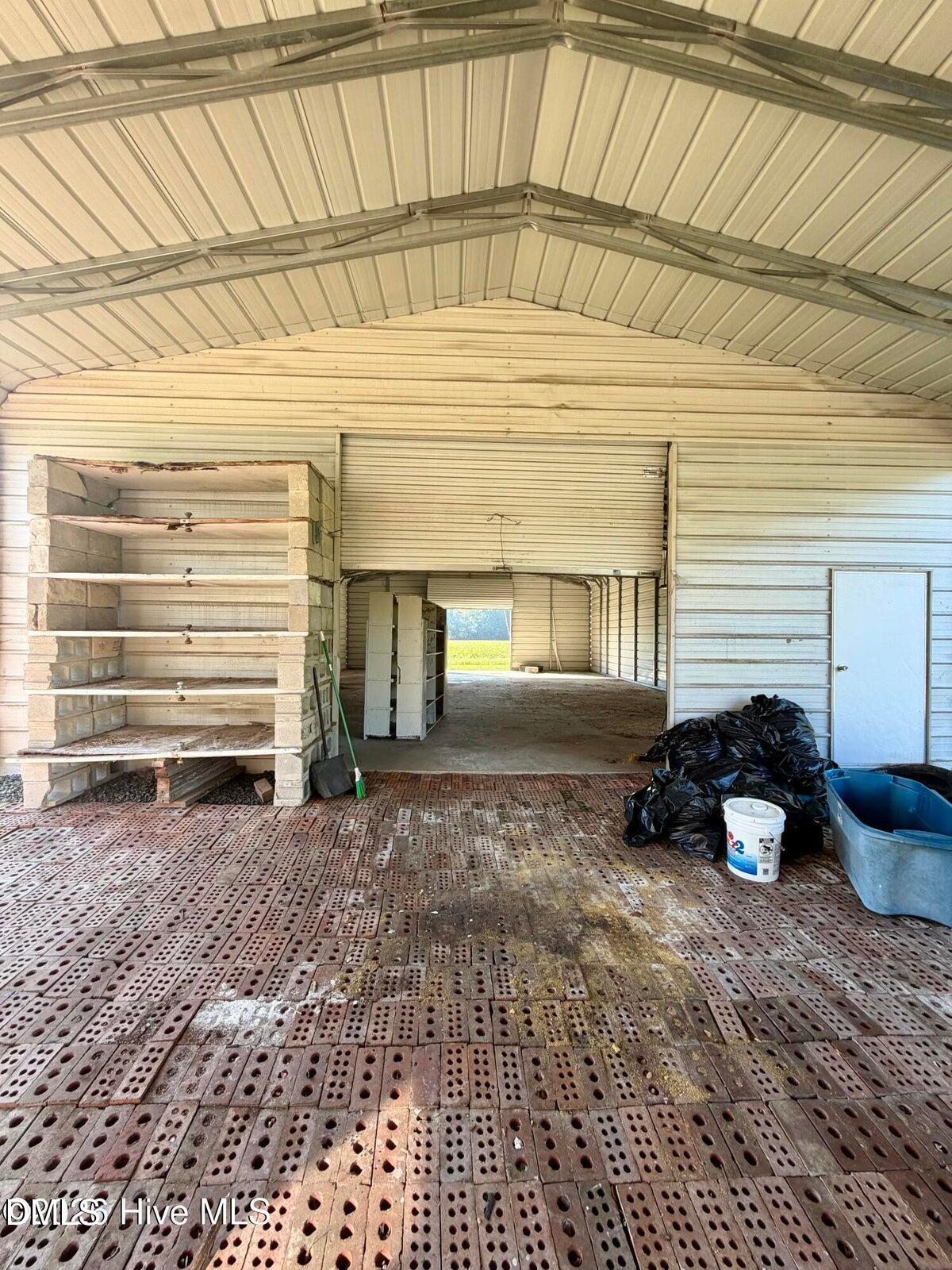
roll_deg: -0.9
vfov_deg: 102.1
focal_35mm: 14
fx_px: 513
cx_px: 476
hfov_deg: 85.7
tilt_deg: +0.3
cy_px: 635
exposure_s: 1/121
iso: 64
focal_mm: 2.22
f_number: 2.2
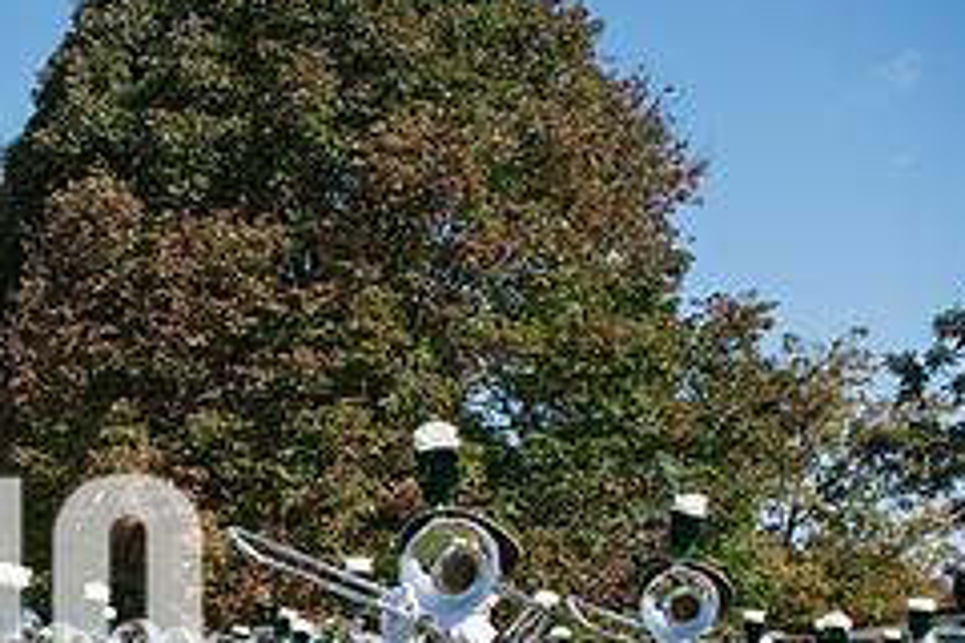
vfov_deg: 22.4
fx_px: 1555
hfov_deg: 30.7
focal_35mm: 58
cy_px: 665
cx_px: -101
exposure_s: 1/1250
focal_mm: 24
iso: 200
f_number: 5.6
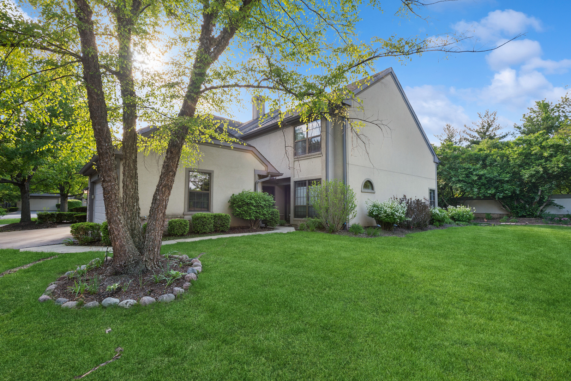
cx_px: 286
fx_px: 270
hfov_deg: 93.3
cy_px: 190
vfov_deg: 70.5
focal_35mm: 17
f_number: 11
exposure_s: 1/40
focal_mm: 17
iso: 400
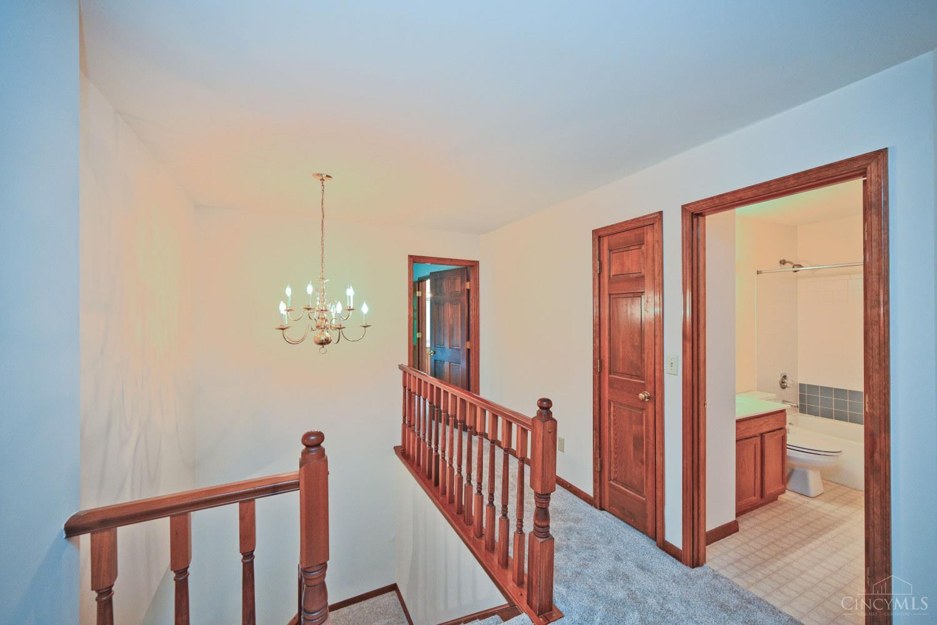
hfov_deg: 104.3
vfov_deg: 81.2
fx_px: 364
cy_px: 312
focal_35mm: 14
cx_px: 468
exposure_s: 1/60
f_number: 4
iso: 1100
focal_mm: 14
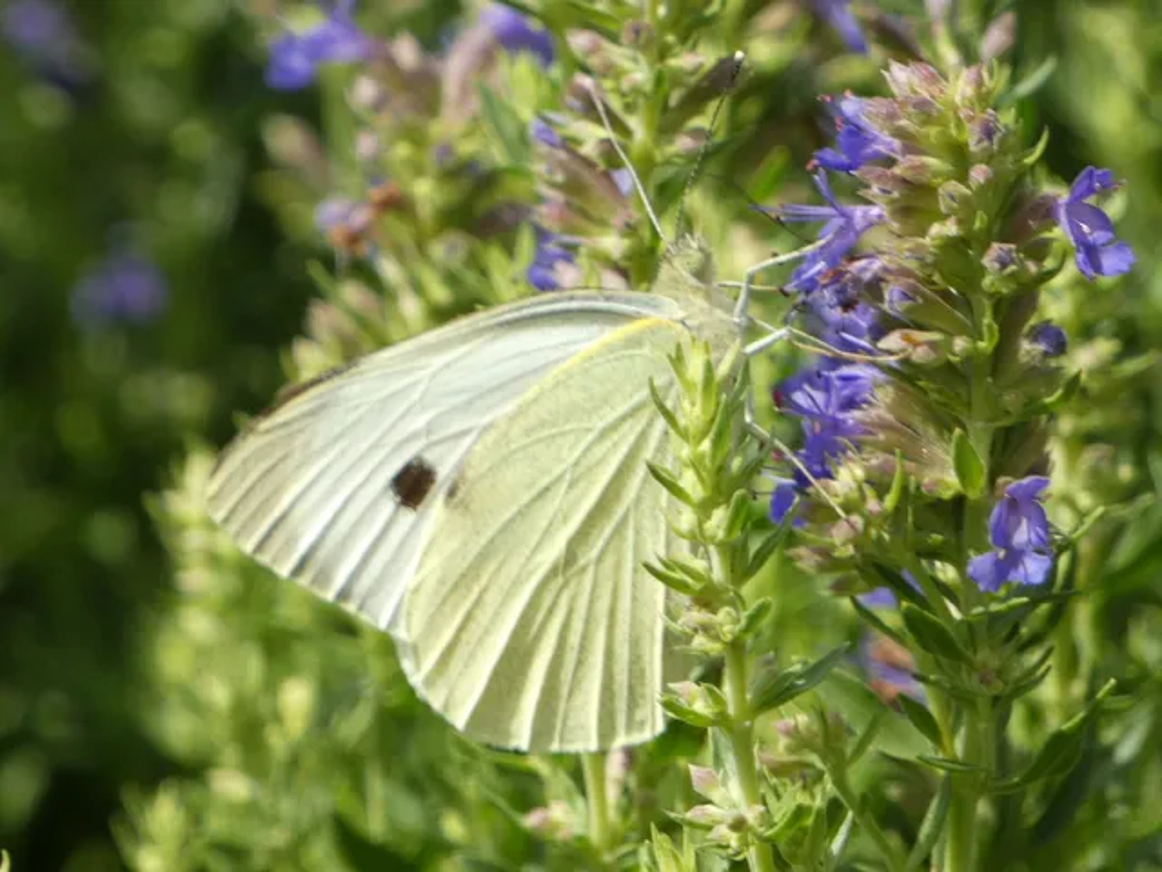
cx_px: 581
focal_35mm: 642
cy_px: 436
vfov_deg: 2.3
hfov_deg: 3.1
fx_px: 21551
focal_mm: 115
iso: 80
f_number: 5.6
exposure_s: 1/125
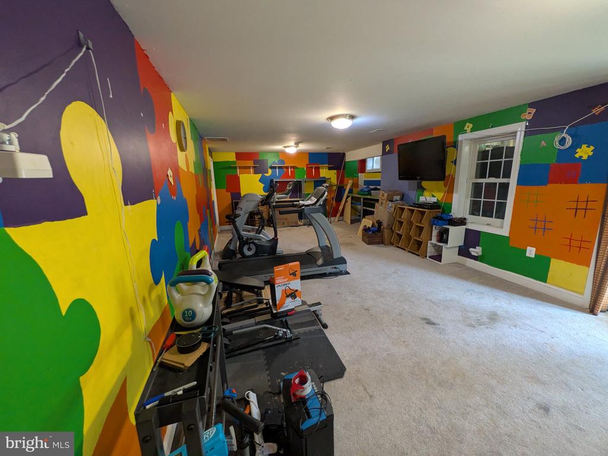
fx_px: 246
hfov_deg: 102.1
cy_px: 228
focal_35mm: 14
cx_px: 304
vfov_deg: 85.7
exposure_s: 1/40
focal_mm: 1.83
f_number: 2.2
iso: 288
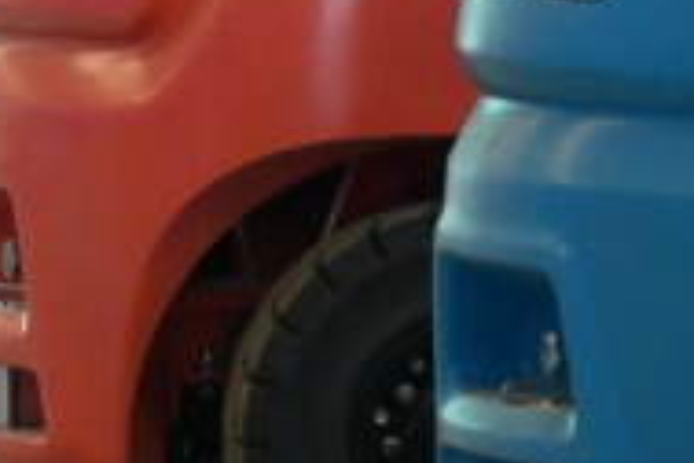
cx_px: -1091
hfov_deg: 2.7
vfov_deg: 1.8
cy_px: -276
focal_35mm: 749
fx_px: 14438
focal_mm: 89
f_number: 4
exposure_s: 1/500
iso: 3200
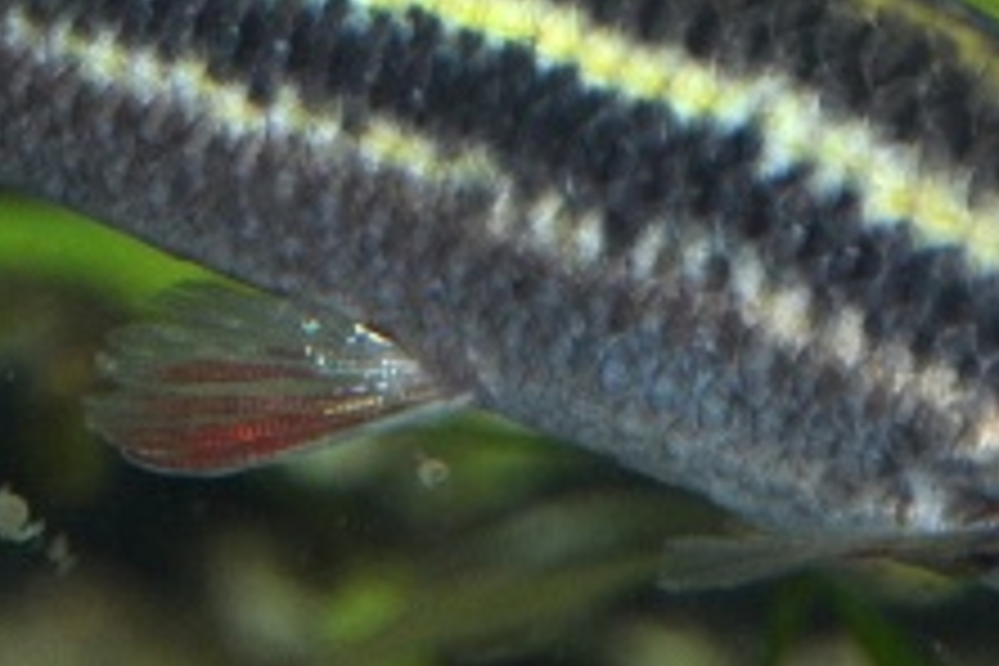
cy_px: 182
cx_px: 522
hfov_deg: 4.1
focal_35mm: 497
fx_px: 13791
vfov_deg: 2.8
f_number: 9
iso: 400
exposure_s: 1/200
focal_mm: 92
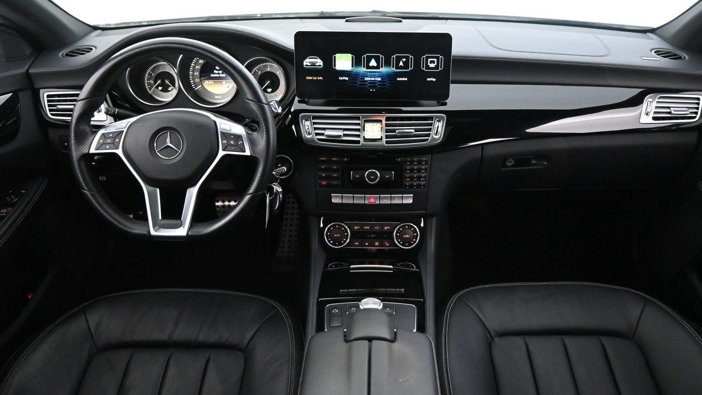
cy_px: 152
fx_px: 540
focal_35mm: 29
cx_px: 374
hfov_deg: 66.0
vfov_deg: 40.0
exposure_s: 1/25
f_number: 3.5
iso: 4500
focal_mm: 16
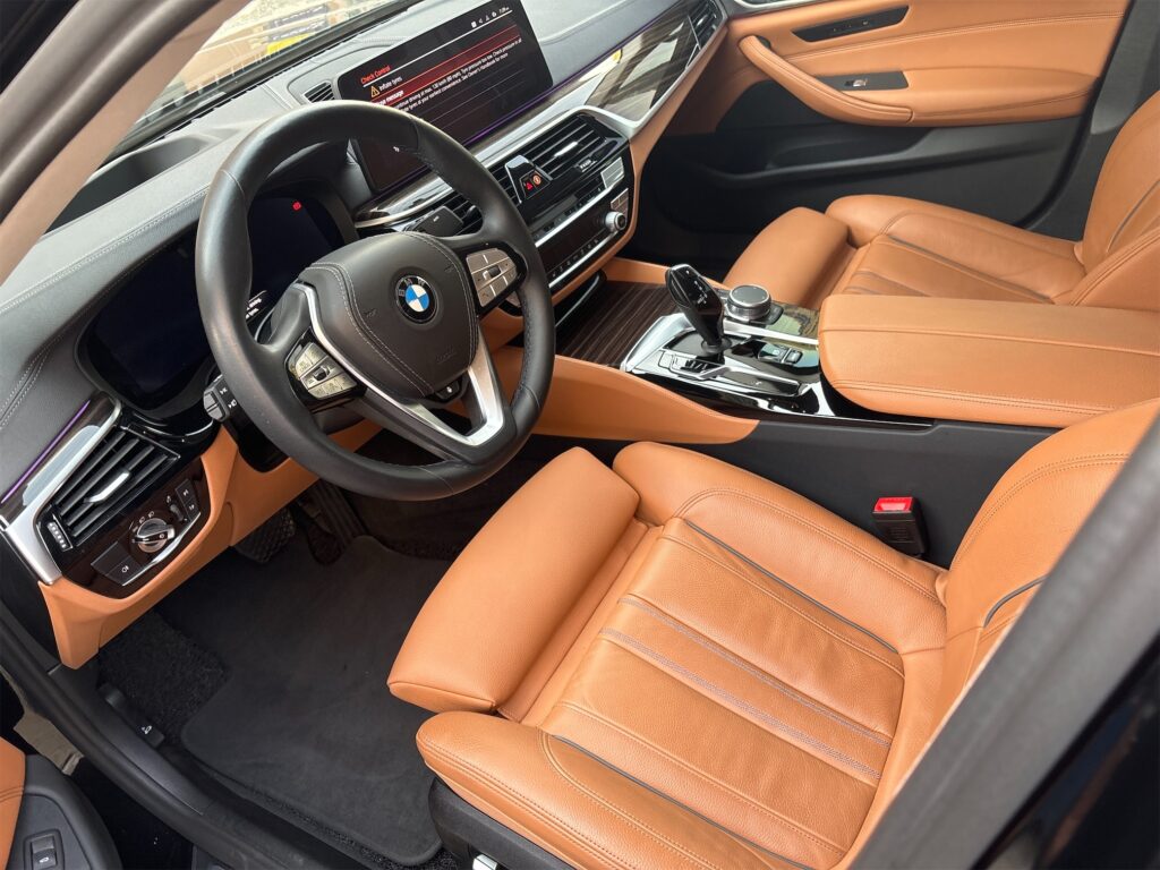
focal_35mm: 26
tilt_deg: -37.2
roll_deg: +19.5
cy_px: 435
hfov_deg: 67.3
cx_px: 580
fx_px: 871
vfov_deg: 53.1
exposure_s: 1/121
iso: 125
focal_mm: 5.96
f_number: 1.6
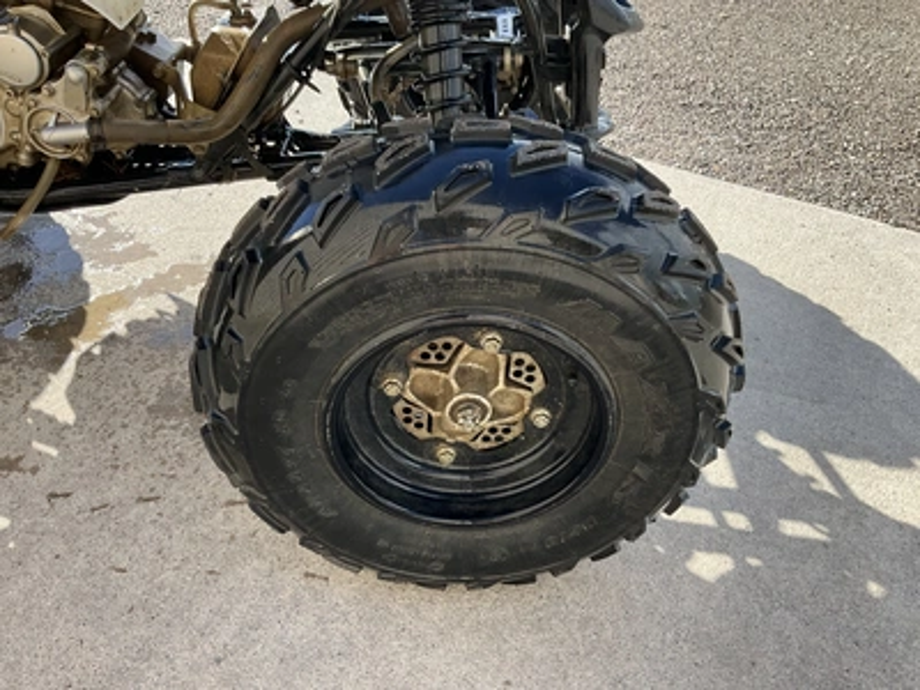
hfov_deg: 61.7
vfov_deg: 48.2
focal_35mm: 29
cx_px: 460
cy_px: 345
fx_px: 771
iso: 25
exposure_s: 1/365
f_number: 1.8
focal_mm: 3
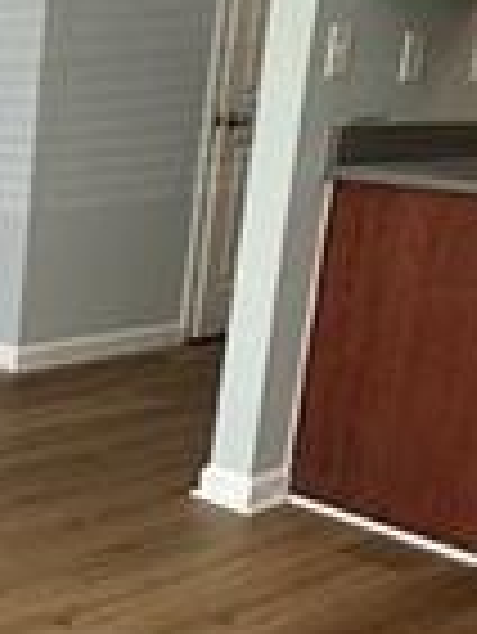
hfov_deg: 19.4
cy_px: 398
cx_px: -243
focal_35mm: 66
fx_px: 1211
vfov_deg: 29.2
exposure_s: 1/99
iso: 100
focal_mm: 2.22
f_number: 2.2
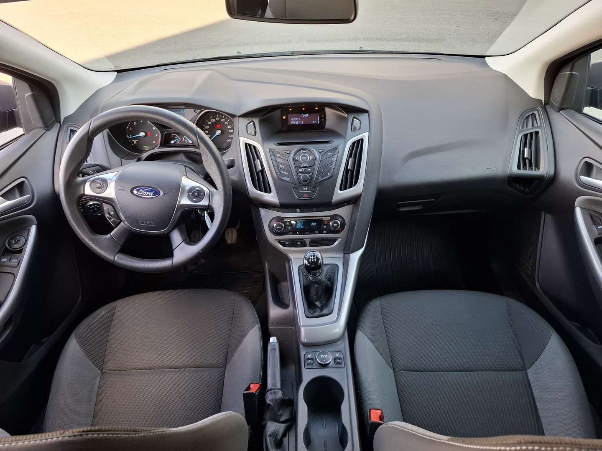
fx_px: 400
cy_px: 226
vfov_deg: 58.9
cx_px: 301
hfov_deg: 73.9
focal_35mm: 23
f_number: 1.8
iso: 100
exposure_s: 1/120
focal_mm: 5.54
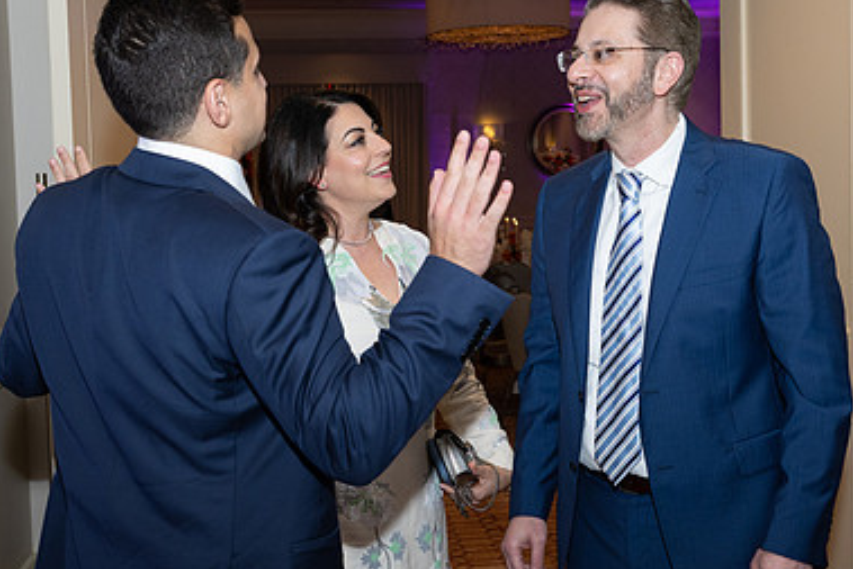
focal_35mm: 52
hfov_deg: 38.1
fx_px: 1233
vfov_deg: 26.0
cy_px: 289
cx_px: 466
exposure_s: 1/100
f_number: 5.6
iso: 800
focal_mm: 34
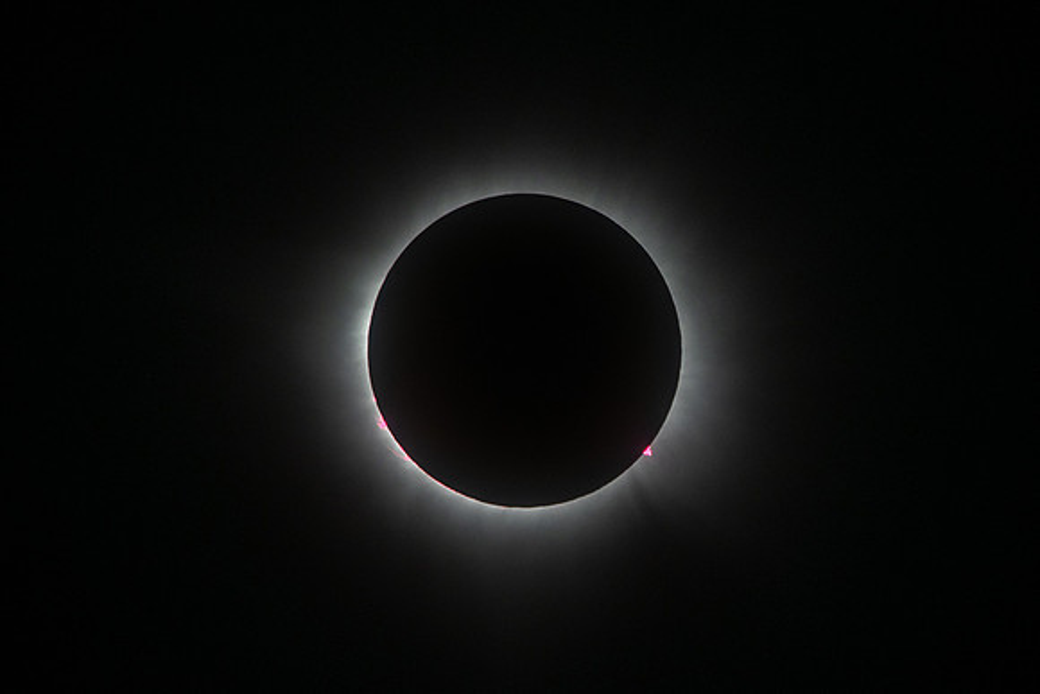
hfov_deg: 1.8
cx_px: 641
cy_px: 412
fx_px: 32653
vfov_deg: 1.2
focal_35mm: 1130
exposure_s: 1/400
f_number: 6.3
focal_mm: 600
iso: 400
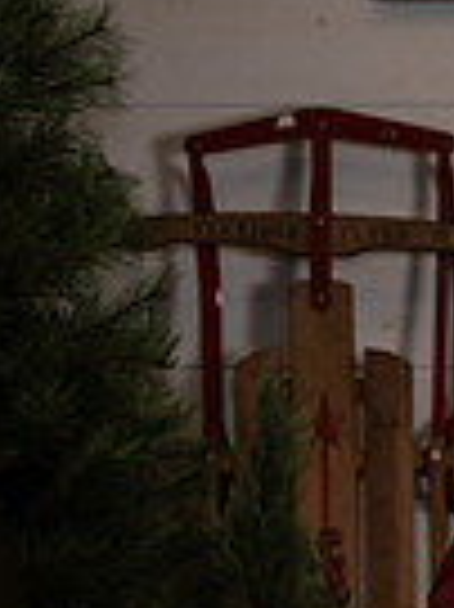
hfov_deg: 9.0
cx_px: 926
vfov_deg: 12.7
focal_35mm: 154
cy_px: 606
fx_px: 2697
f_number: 6.3
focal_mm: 37
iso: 400
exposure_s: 1/250
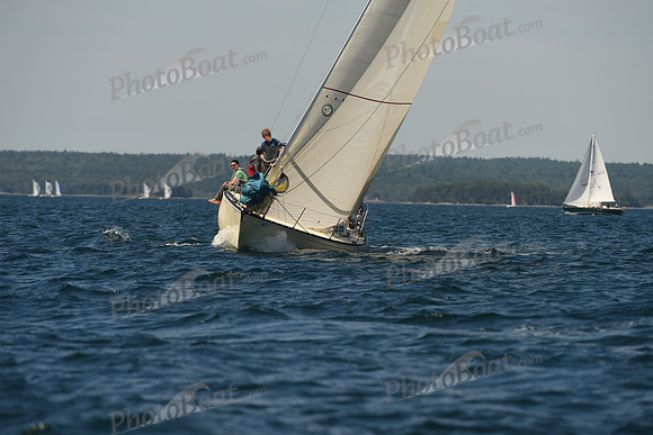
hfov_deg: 5.2
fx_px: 7257
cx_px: 326
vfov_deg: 3.4
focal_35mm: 400
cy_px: 218
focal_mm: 400
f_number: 7.1
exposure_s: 1/1000
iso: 250
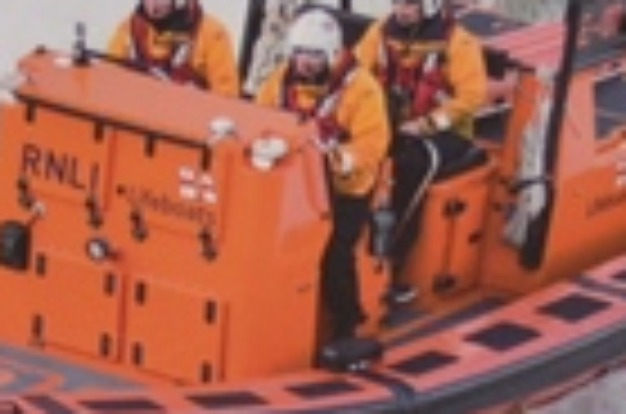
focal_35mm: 354
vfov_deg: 3.8
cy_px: 961
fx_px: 6142
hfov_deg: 5.8
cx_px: -72
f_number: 4.8
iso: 400
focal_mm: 32
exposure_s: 1/125
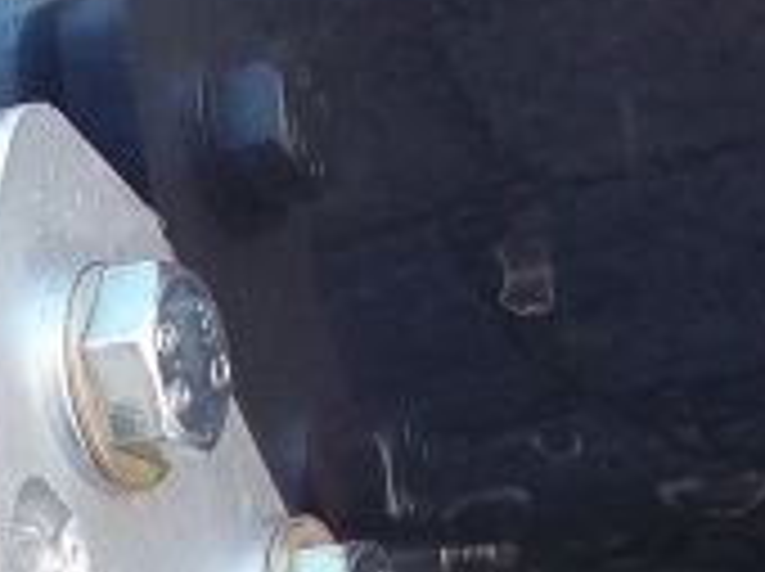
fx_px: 3332
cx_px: -216
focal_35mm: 151
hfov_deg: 12.7
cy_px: 811
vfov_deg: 9.6
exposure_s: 1/60
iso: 80
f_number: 2.9
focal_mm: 5.7
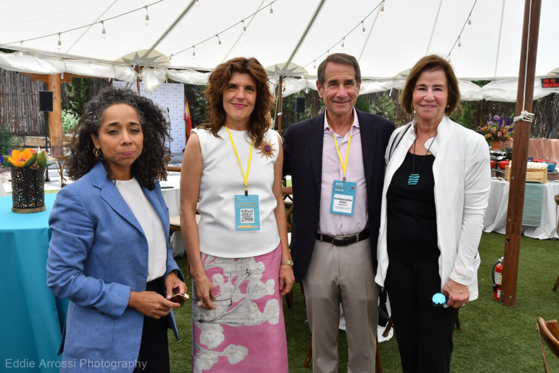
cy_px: 186
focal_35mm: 30
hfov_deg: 61.9
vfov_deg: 43.6
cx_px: 280
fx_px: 466
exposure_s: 1/640
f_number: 8
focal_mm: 20
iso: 400
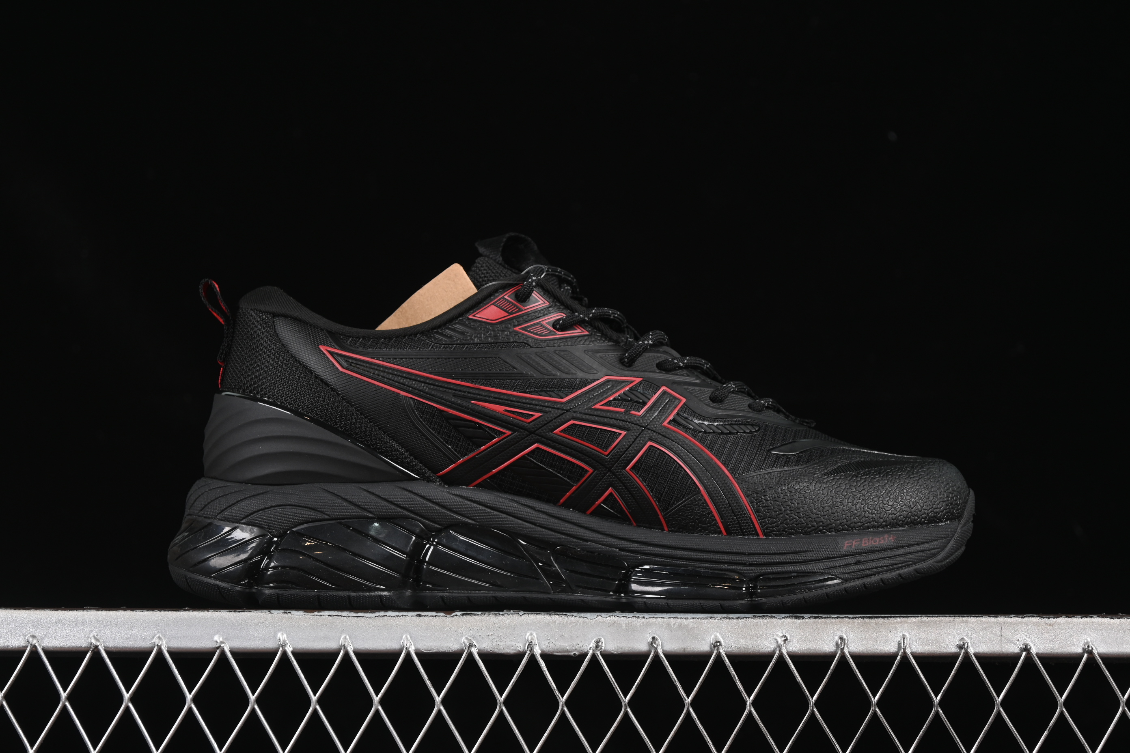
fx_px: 2354
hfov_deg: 27.0
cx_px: 565
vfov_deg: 18.2
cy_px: 376
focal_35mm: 75
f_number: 6.3
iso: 160
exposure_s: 1/50
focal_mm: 50
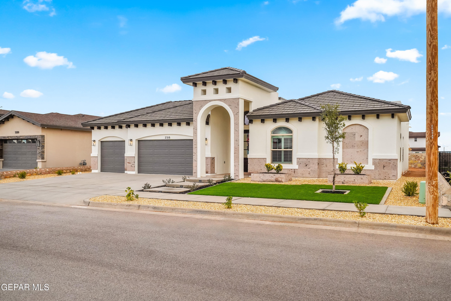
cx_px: 226
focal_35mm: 29
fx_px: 363
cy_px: 150
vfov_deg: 45.0
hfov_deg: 63.7
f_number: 11
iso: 1250
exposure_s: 1/320
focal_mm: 29
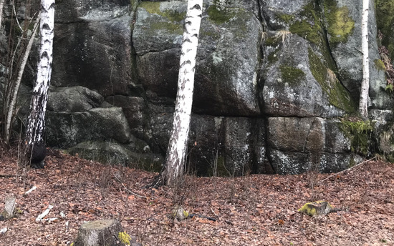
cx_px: 169
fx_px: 440
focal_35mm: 41
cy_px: 72
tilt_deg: +6.1
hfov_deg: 48.1
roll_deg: +0.0
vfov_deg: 30.9
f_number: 1.8
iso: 40
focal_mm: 3.99
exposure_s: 1/100
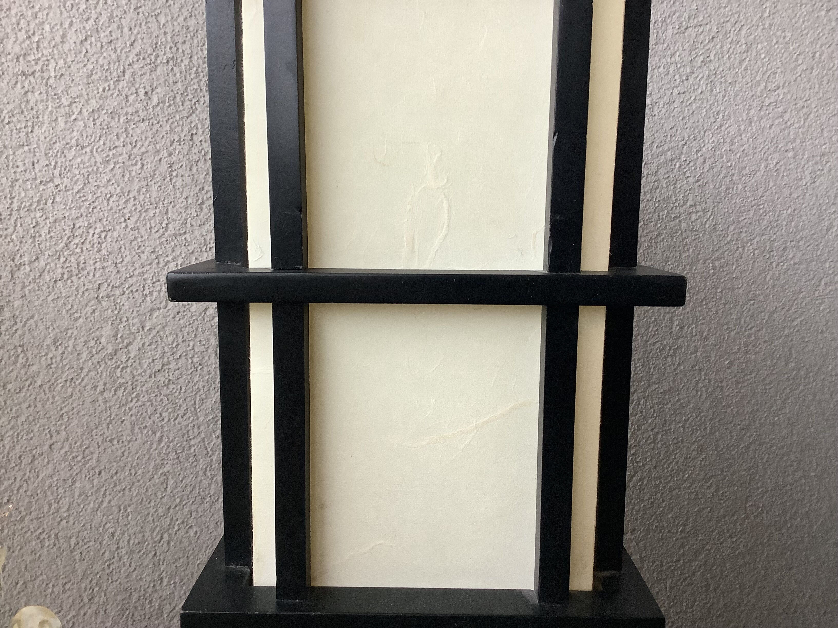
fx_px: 750
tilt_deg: -6.6
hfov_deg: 58.4
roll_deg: -1.0
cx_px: 419
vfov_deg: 45.4
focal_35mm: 31
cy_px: 314
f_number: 2.4
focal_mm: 3.3
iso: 200
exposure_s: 1/50
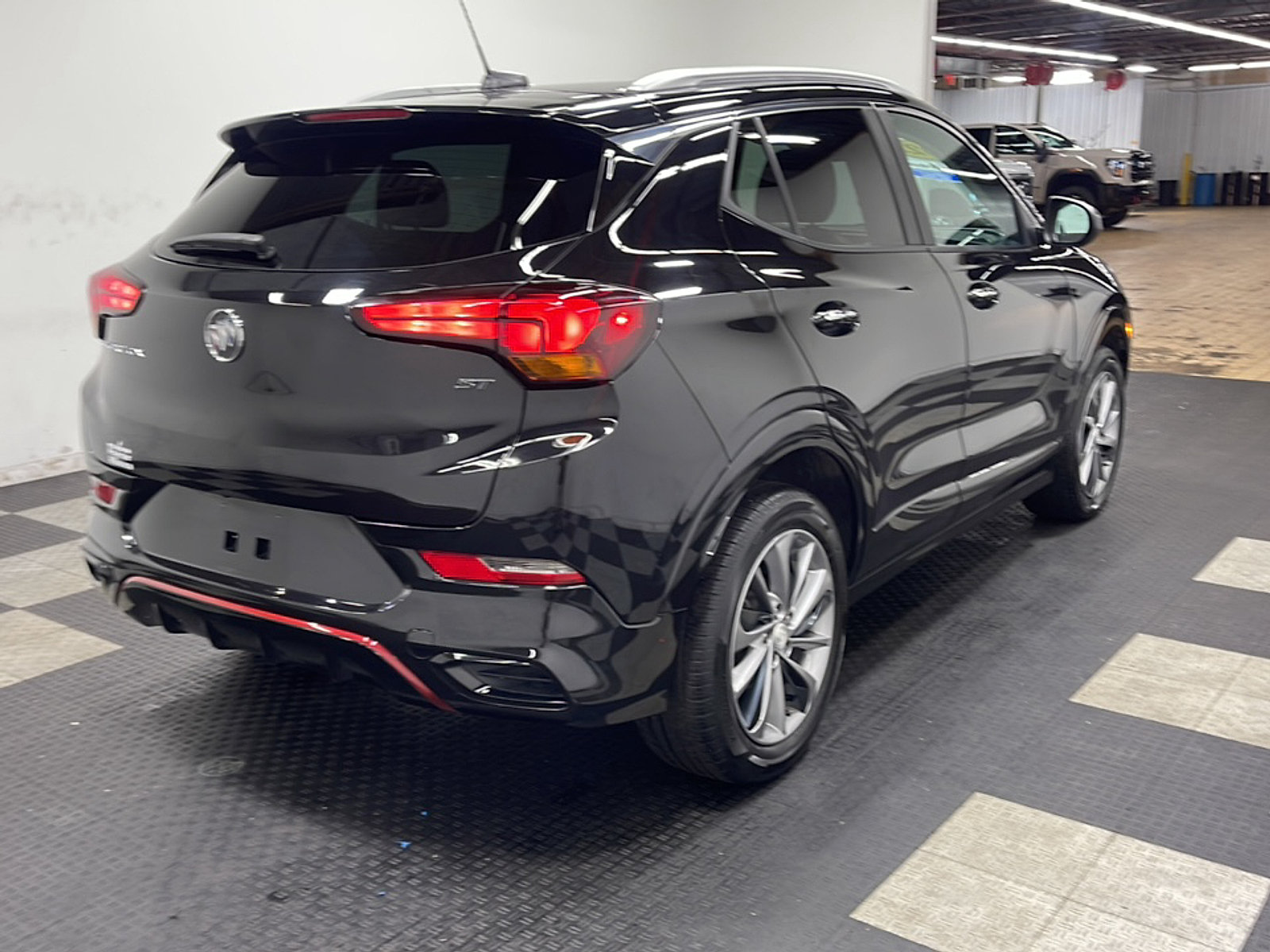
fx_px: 1027
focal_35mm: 28
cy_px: 476
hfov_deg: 63.4
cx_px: 635
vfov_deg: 49.7
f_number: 1.6
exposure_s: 1/40
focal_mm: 5.1
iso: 64
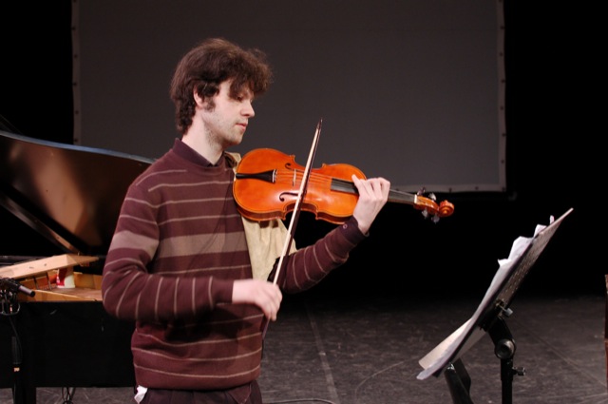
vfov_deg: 25.7
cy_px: 202
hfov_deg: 37.9
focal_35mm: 52
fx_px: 886
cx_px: 304
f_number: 4
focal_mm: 35
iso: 800
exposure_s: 1/60
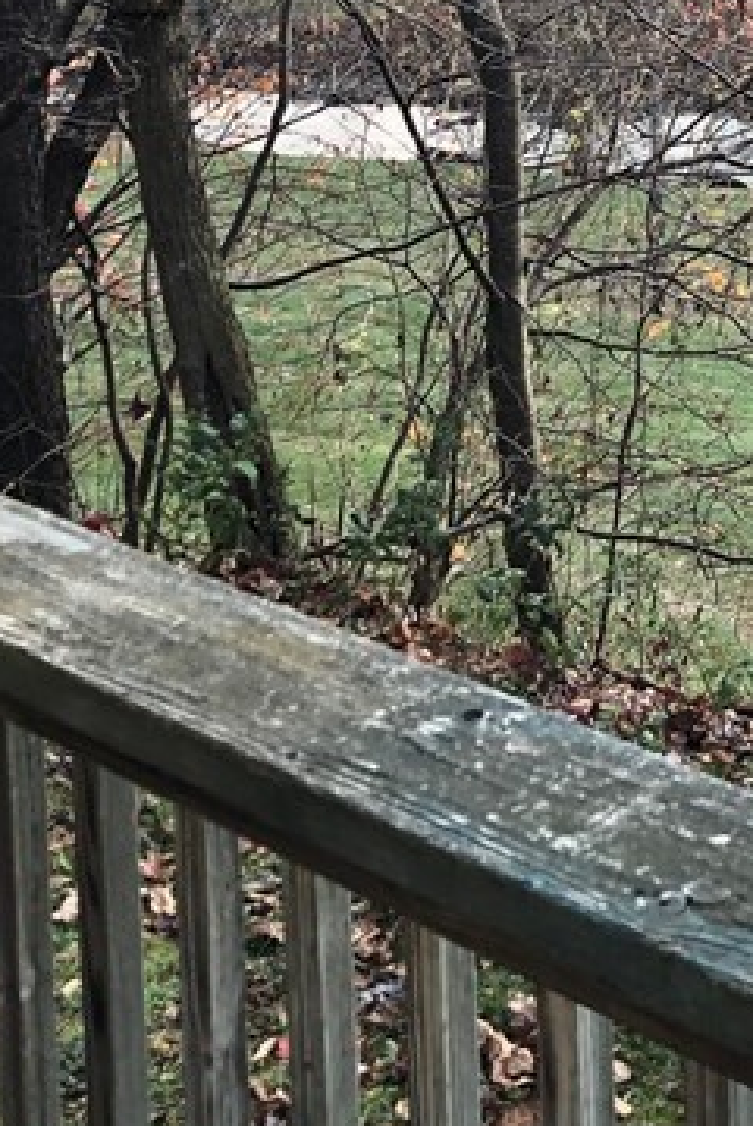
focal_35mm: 83
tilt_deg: -6.4
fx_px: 2599
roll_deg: +0.6
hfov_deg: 15.9
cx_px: 872
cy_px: -41
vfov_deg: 23.3
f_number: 1.8
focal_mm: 4
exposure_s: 1/120
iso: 50
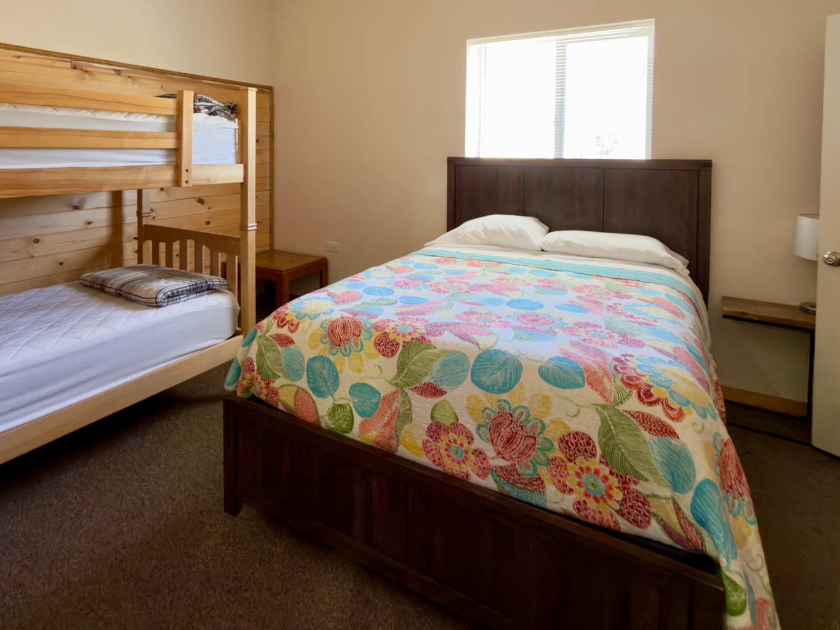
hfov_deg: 78.6
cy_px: 162
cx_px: 364
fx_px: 510
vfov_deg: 60.2
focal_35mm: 21
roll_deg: -0.6
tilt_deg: -2.1
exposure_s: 1/30
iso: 200
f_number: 2.2
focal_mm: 2.22
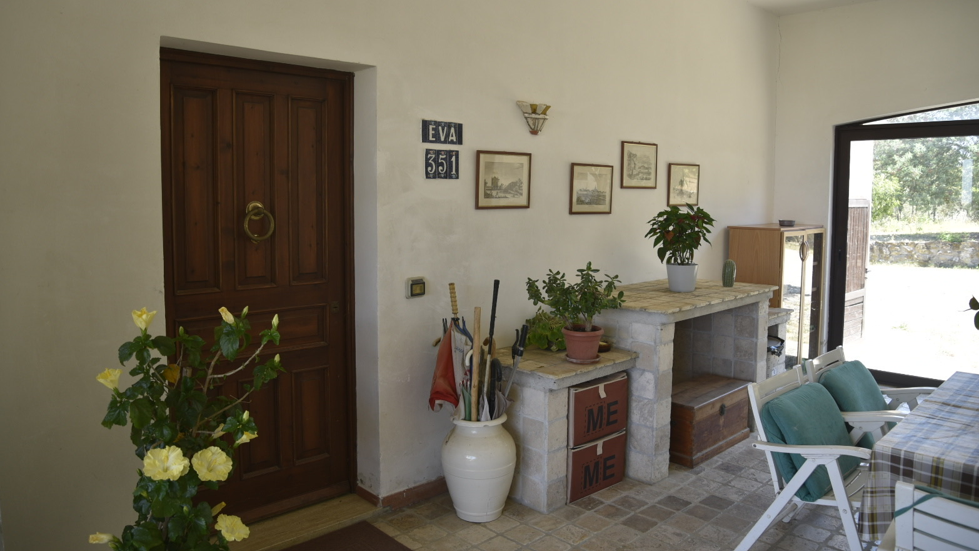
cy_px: 238
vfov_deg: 44.3
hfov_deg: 71.9
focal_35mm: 26
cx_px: 476
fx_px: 675
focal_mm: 24
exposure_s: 1/80
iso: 100
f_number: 4.5
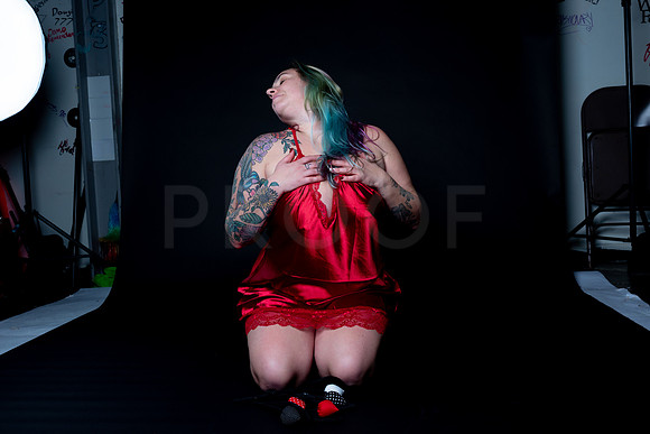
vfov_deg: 37.9
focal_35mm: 35
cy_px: 217
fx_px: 632
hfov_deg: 54.4
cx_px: 325
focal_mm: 35
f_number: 10
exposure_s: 1/160
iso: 100
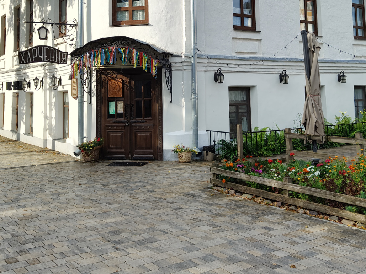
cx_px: 181
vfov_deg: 33.4
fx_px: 444
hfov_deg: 44.8
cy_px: 56
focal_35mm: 42
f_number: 1.8
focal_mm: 5.59
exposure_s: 1/680
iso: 50
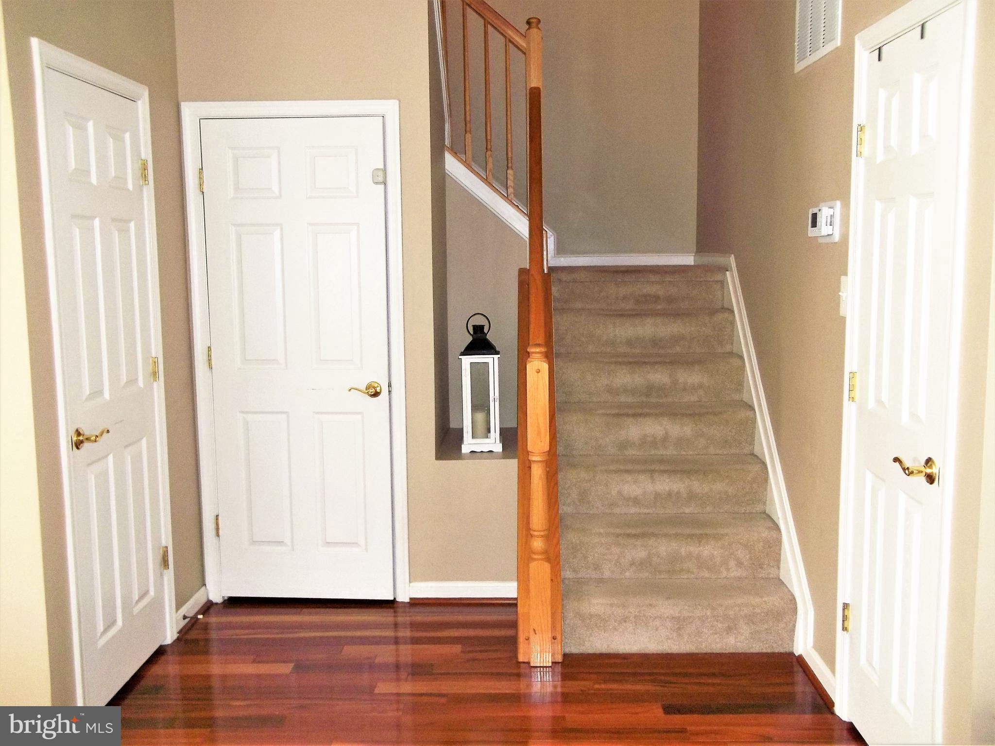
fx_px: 920
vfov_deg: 44.1
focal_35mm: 32
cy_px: 373
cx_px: 498
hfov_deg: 56.8
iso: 160
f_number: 2.9
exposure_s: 1/30
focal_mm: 5.7
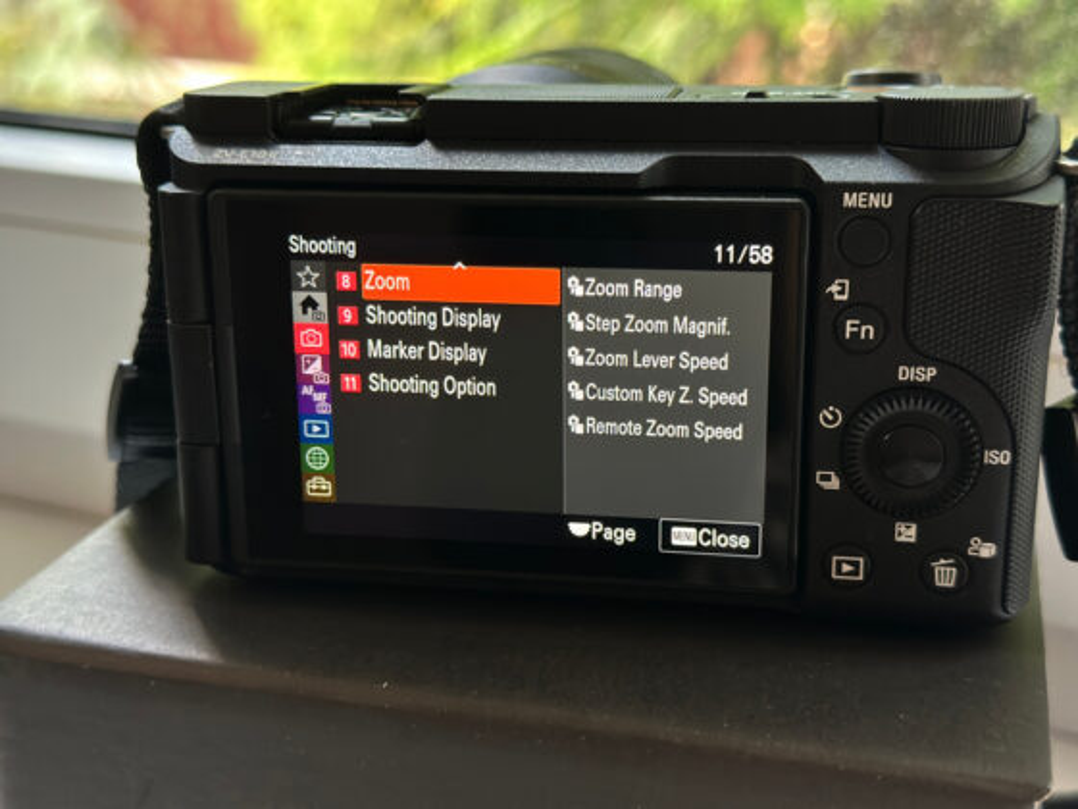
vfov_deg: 30.3
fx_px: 1495
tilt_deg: -18.3
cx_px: 539
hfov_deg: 39.7
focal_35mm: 48
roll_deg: -0.2
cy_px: 404
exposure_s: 1/42
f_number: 1.78
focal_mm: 6.86
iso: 400
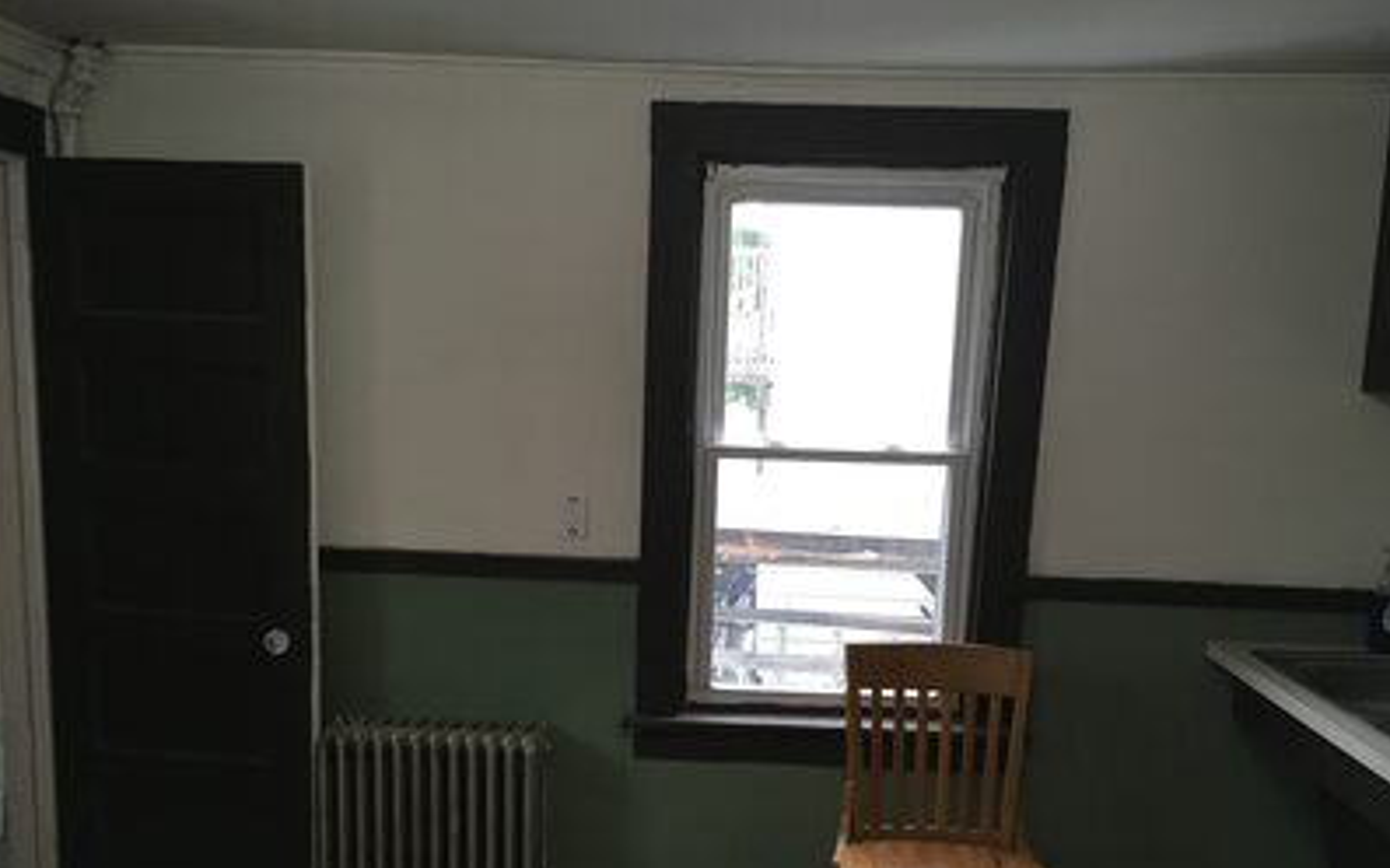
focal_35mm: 31
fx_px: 1174
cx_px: 697
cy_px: 518
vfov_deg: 40.4
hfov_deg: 61.2
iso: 80
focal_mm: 4.15
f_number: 2.2
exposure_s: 1/30
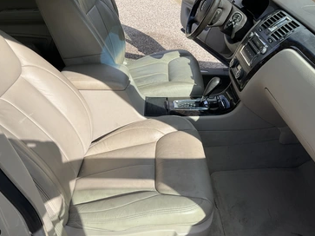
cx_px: 164
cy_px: 126
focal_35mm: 32
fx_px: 291
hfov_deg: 56.8
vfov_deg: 44.1
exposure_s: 1/1342
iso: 25
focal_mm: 3
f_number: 1.8
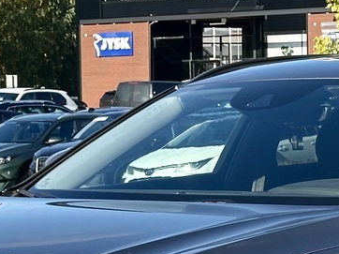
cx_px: 263
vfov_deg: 7.7
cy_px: 283
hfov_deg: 10.3
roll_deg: +0.9
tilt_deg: -6.4
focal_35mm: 191
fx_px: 1869
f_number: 1.78
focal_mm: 6.86
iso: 64
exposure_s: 1/2028
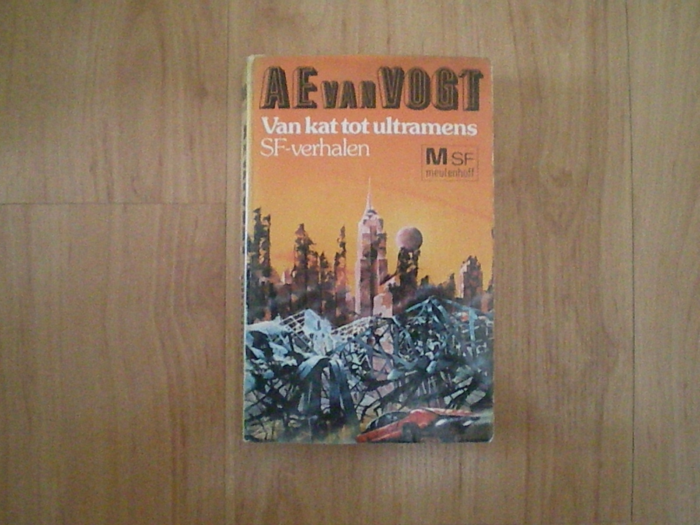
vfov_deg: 37.7
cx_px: 350
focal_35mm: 38
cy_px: 262
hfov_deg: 49.0
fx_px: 768
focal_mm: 6.3
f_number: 3.1
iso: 1800
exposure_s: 1/85
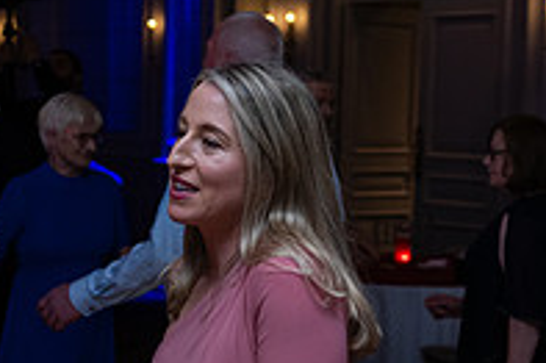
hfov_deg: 19.2
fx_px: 1606
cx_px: 141
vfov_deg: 12.8
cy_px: 337
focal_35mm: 106
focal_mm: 36
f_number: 3.5
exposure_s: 1/160
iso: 640
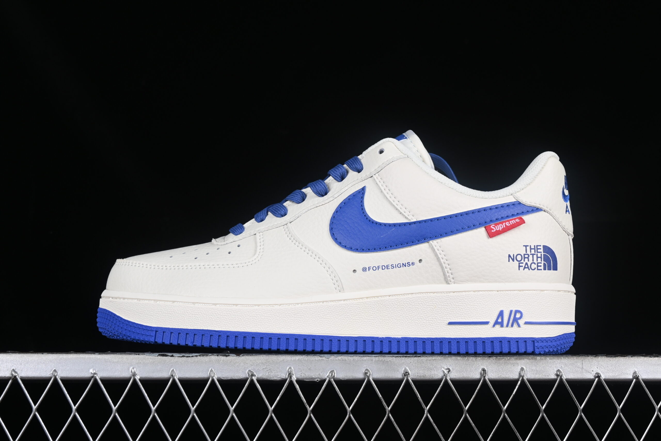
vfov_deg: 18.2
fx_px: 1377
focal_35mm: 75
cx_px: 330
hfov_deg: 27.0
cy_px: 220
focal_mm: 50
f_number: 8
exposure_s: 1/125
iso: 160
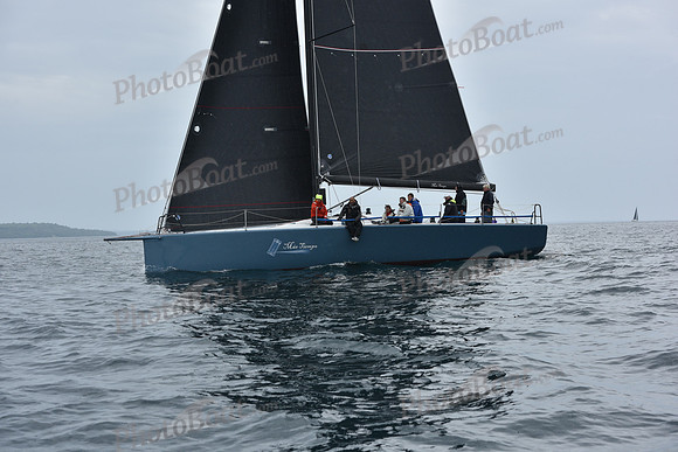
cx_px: 339
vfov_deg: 19.5
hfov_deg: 28.8
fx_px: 1319
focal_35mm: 70
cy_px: 226
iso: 250
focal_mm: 70
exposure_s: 1/800
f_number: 8
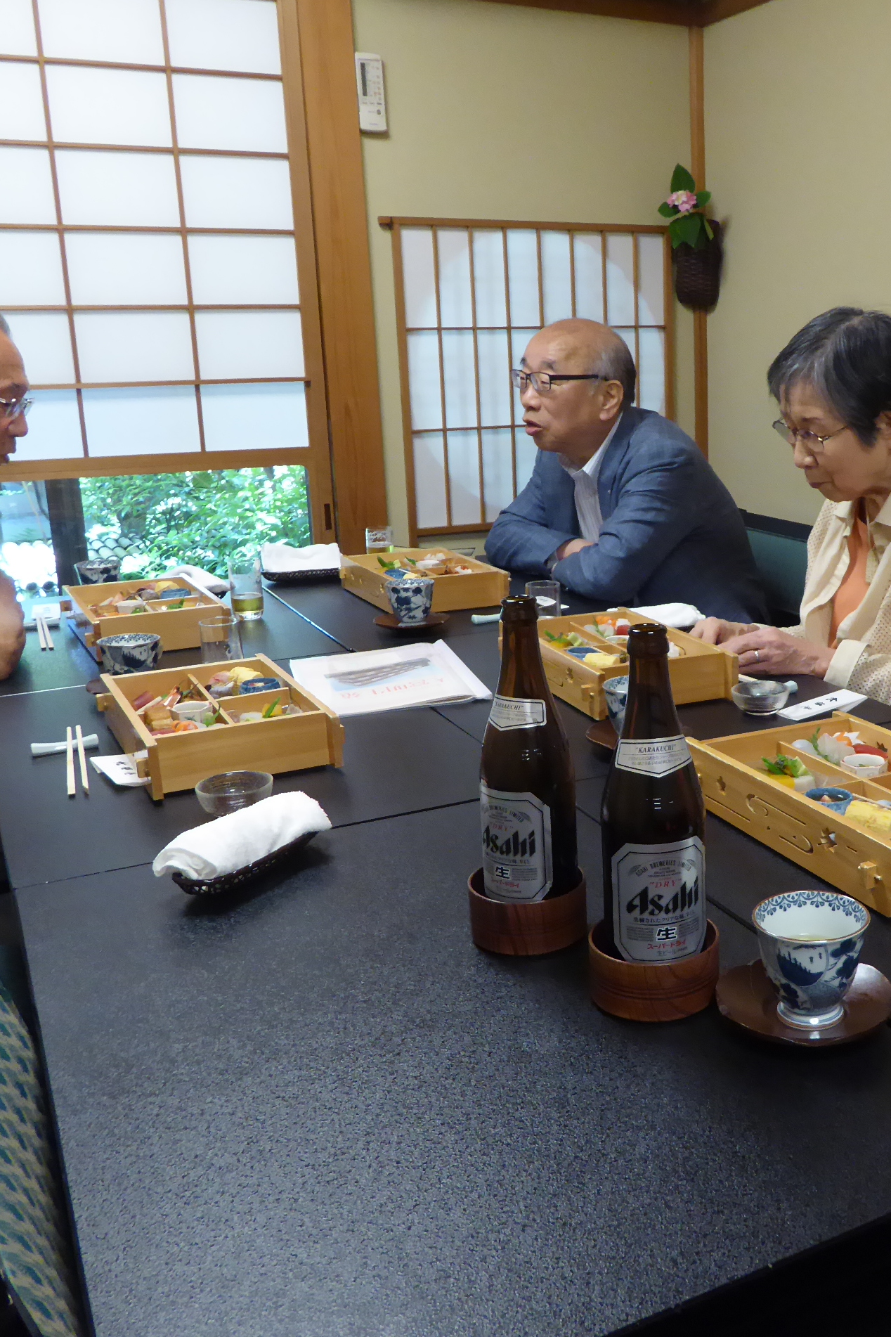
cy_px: 668
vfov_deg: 54.4
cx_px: 657
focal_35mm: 35
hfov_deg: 37.0
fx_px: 1299
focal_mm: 4.3
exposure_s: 1/30
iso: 400
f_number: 3.3
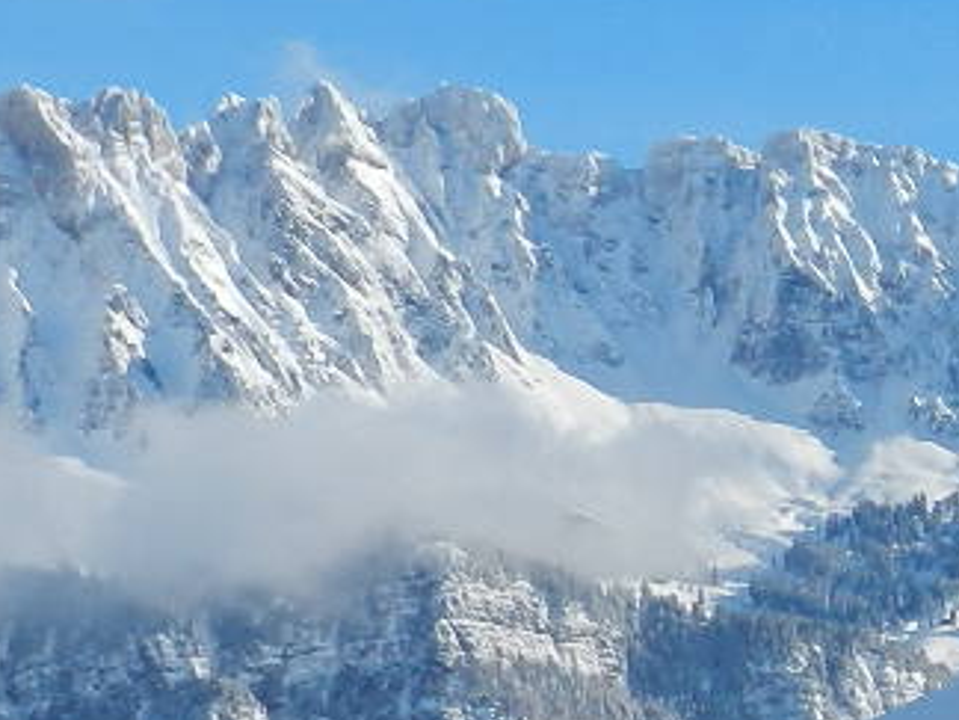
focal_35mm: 182
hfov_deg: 10.3
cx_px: 1690
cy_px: 1022
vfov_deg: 8.0
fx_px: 5042
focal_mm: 8.1
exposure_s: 1/800
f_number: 5
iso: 160
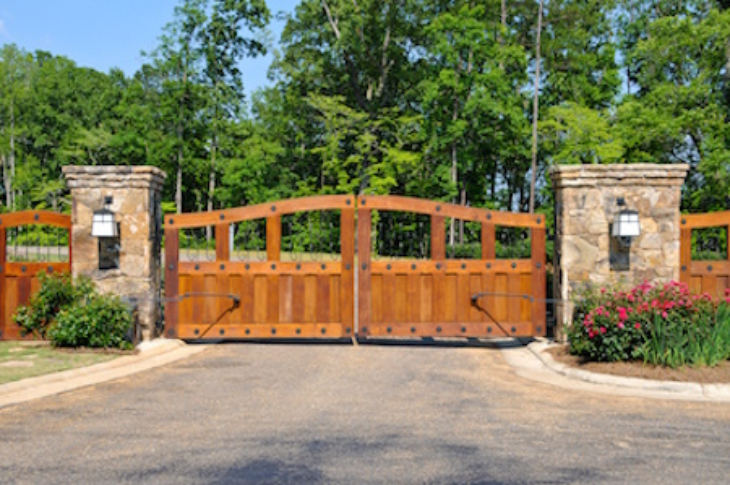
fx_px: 972
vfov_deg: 28.0
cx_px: 365
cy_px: 242
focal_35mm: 48
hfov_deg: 41.2
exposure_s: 1/160
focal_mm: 32
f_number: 8
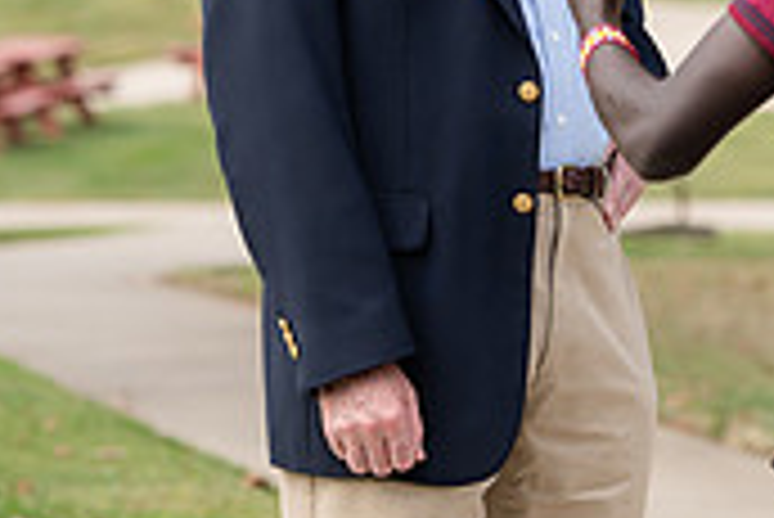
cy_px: -133
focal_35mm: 337
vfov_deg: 4.1
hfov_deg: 6.1
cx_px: 387
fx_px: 7251
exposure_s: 1/640
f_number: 4
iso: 250
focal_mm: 100
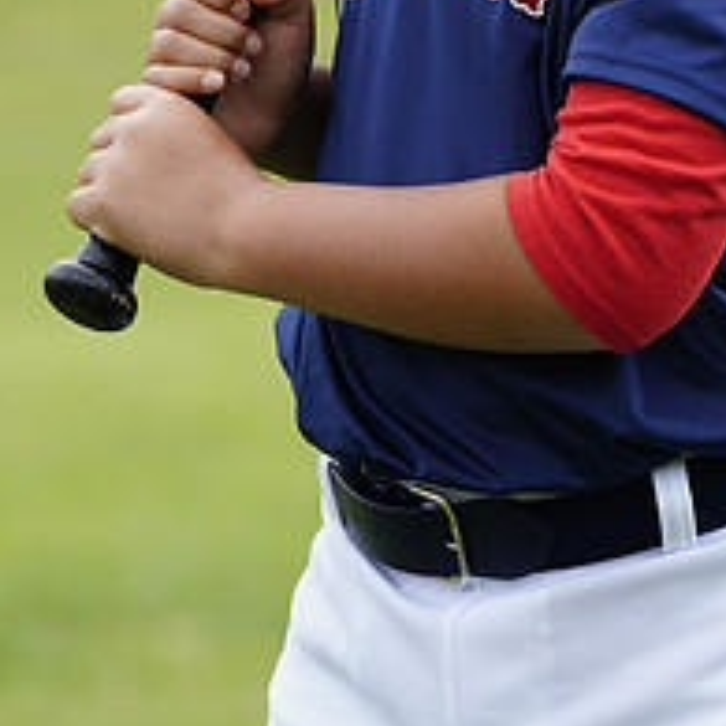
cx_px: 501
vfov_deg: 3.9
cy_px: -264
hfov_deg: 3.9
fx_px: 10535
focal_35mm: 444
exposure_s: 1/250
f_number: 5.6
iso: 100
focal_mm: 176
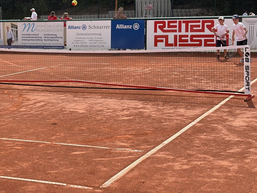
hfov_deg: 24.5
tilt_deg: -7.0
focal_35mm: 79
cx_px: 70
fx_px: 586
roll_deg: +0.8
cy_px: 95
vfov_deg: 18.7
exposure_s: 1/2364
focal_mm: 5.96
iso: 32
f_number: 1.6
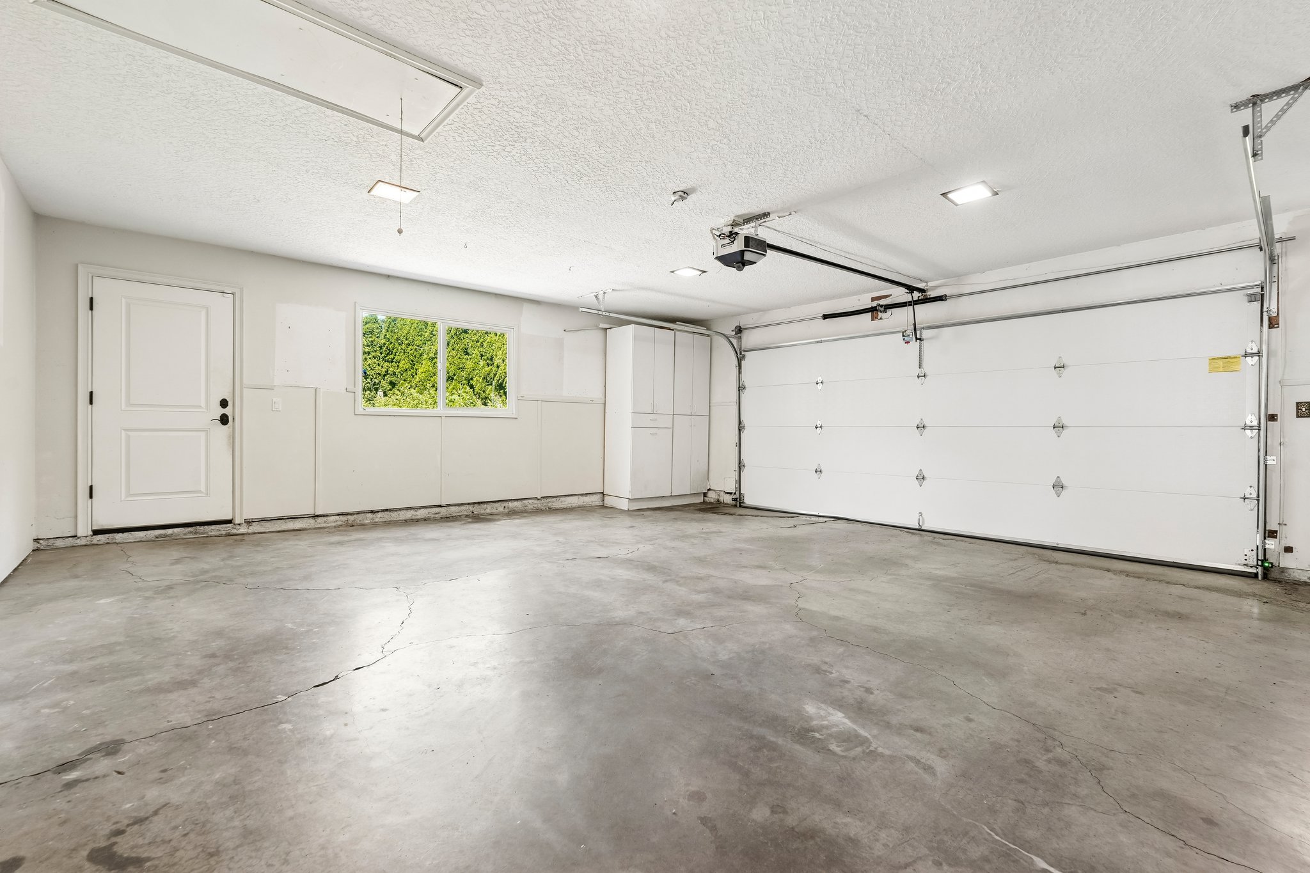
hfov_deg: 96.7
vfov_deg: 73.7
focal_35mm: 16
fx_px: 582
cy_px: 436
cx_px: 655
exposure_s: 1/8
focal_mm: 16
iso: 400
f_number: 8
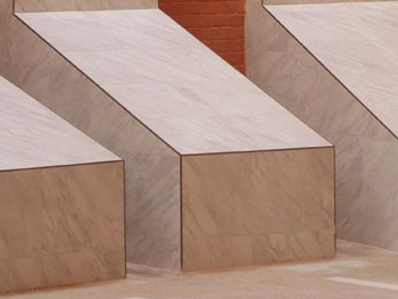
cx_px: 325
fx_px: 3199
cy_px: -102
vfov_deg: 5.3
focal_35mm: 278
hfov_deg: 7.1
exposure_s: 1/100
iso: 2000
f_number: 4
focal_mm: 45
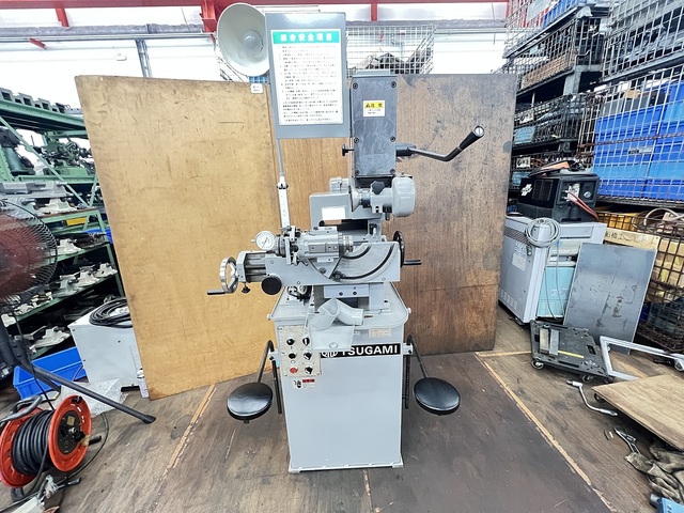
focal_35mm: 13
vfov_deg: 89.9
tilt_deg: -16.1
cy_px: 256
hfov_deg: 106.2
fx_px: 257
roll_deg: +2.7
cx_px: 342
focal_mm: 1.57
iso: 1000
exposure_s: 1/41
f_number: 1.8
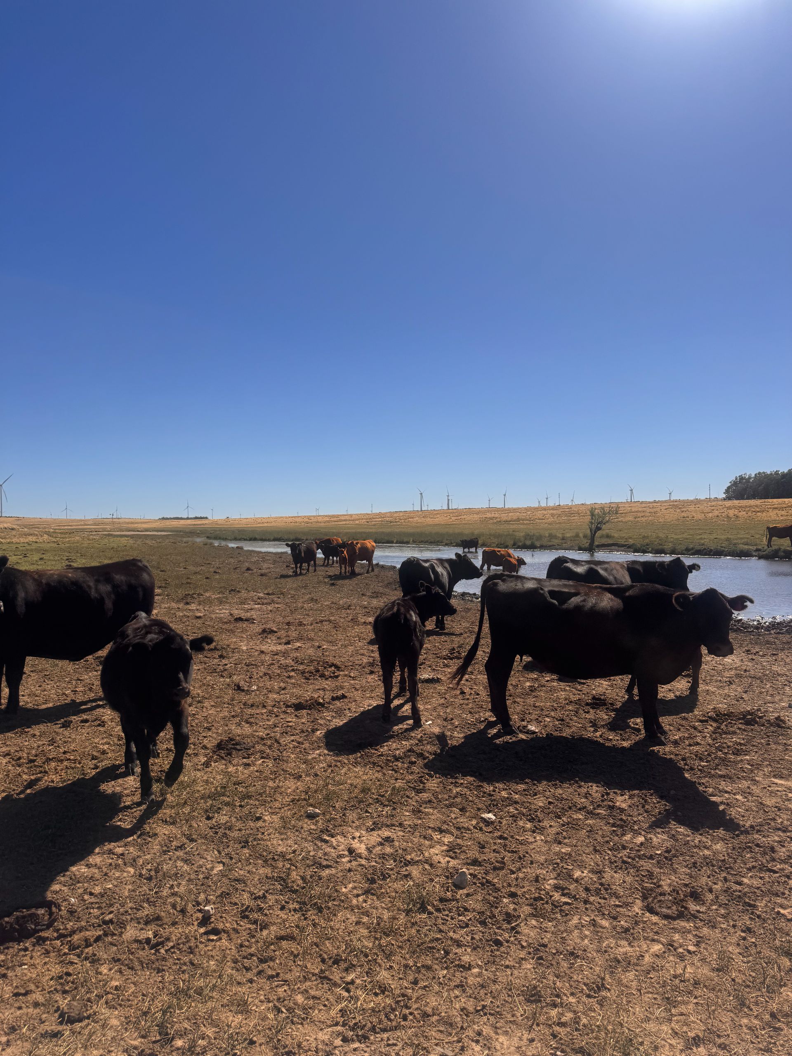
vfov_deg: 71.6
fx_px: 732
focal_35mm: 24
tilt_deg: -4.2
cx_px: 396
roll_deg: -1.6
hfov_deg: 56.8
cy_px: 528
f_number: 1.78
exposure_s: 1/7937
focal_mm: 6.76
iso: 80
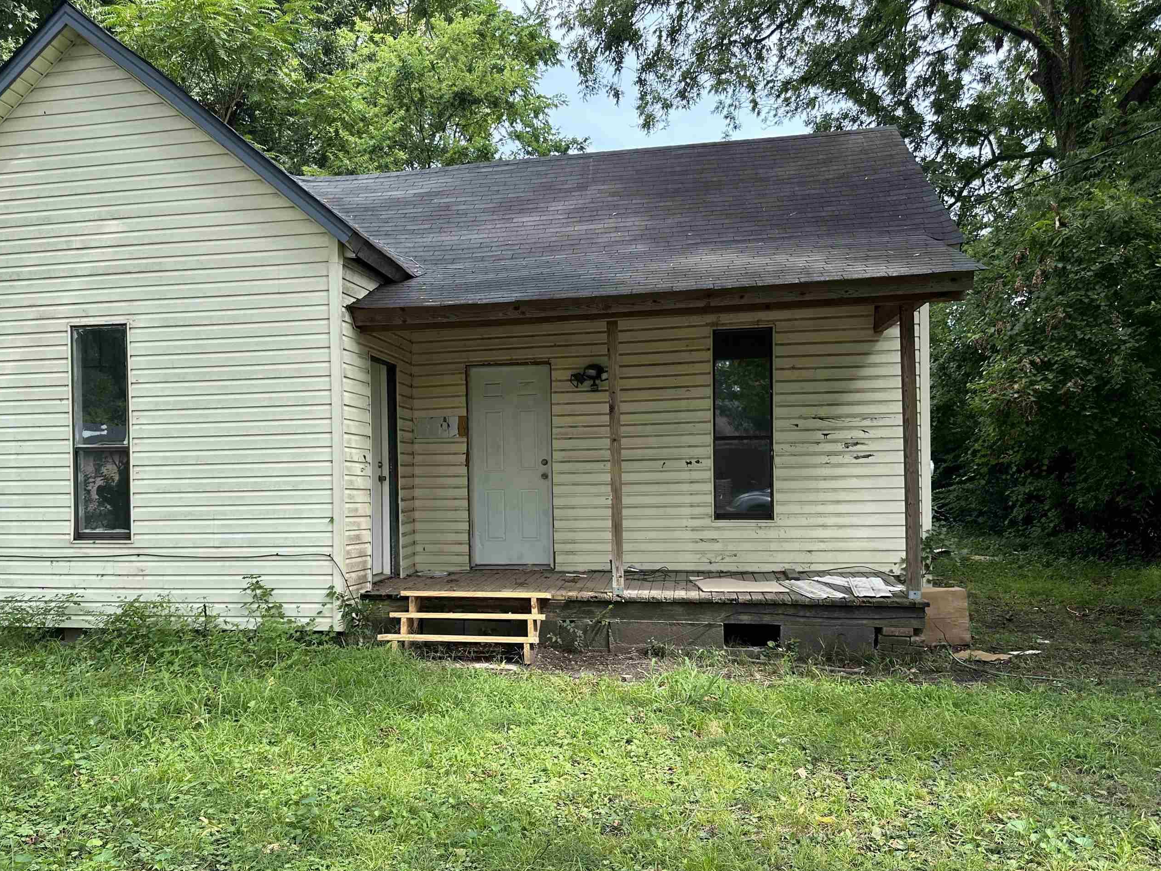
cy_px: 481
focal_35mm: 29
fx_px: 973
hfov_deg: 61.1
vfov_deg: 48.2
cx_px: 462
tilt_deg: -2.4
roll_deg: +1.4
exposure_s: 1/879
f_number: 1.78
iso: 80
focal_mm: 6.86
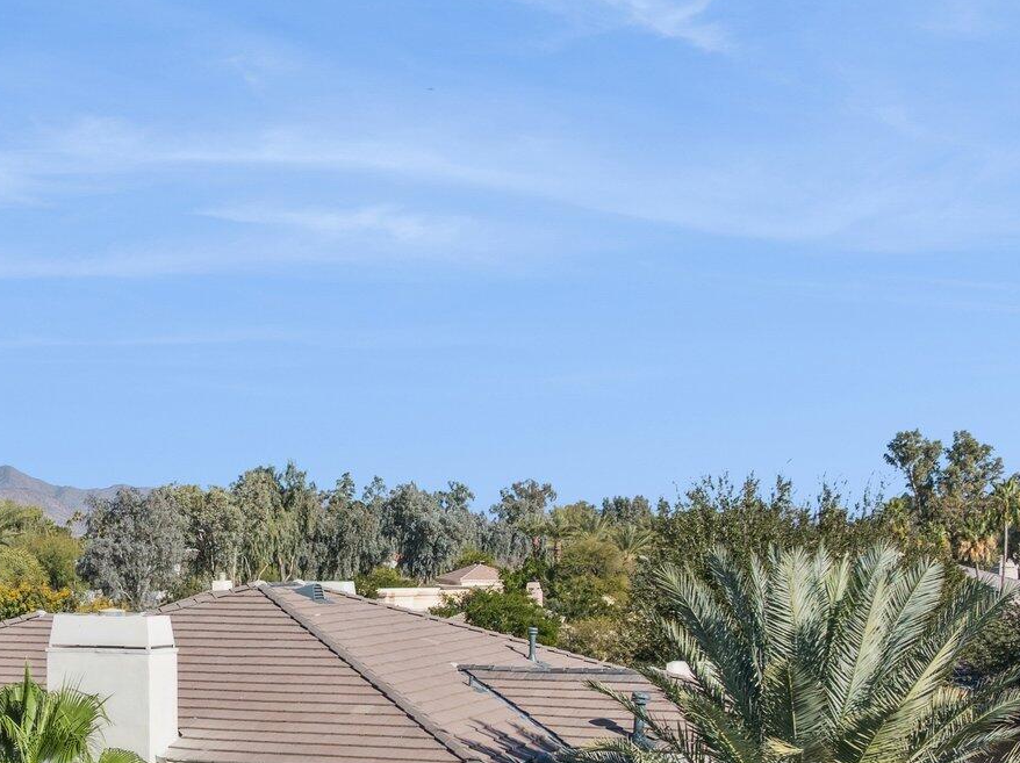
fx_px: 1649
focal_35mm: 56
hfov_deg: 33.5
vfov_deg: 24.5
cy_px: 809
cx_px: 228
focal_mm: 12.3
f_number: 7.1
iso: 100
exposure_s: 1/320
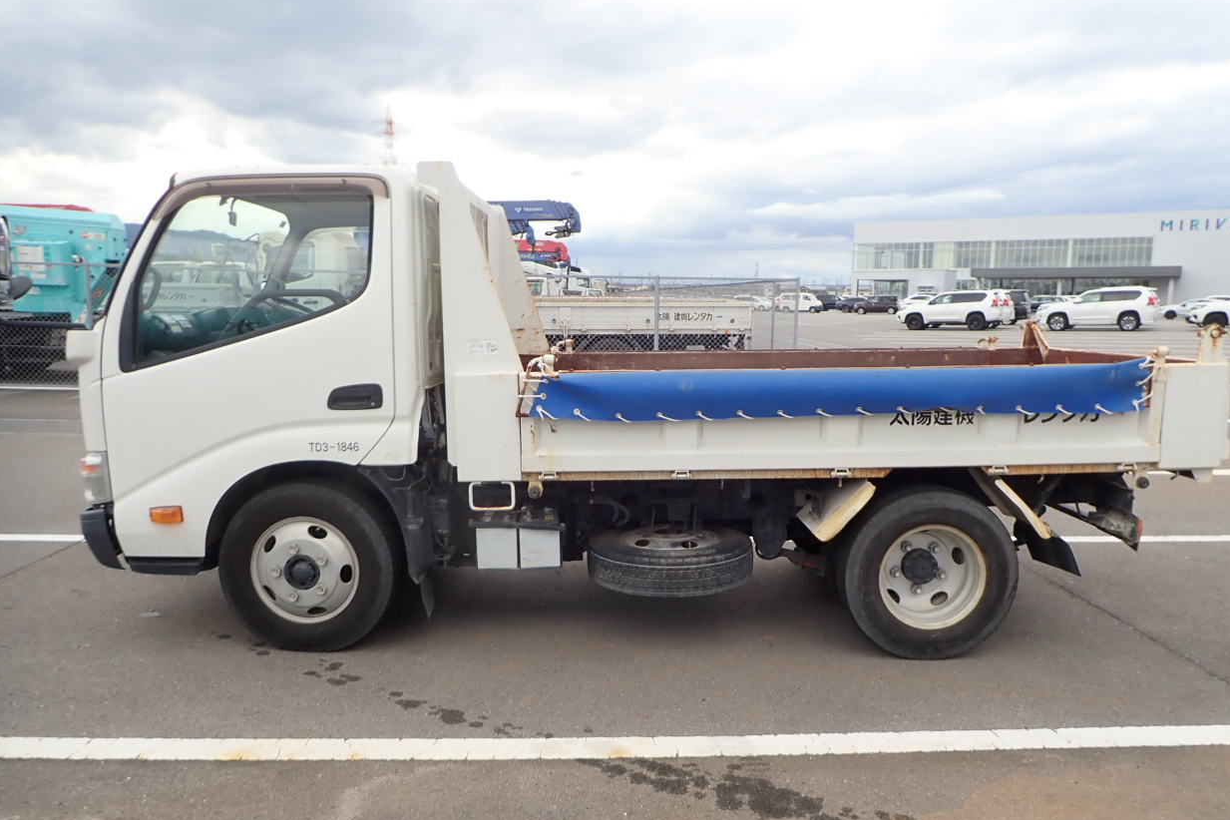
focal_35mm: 27
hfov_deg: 67.4
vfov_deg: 47.9
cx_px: 634
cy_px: 442
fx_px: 922
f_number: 2.8
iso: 100
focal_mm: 4.5
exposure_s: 1/400
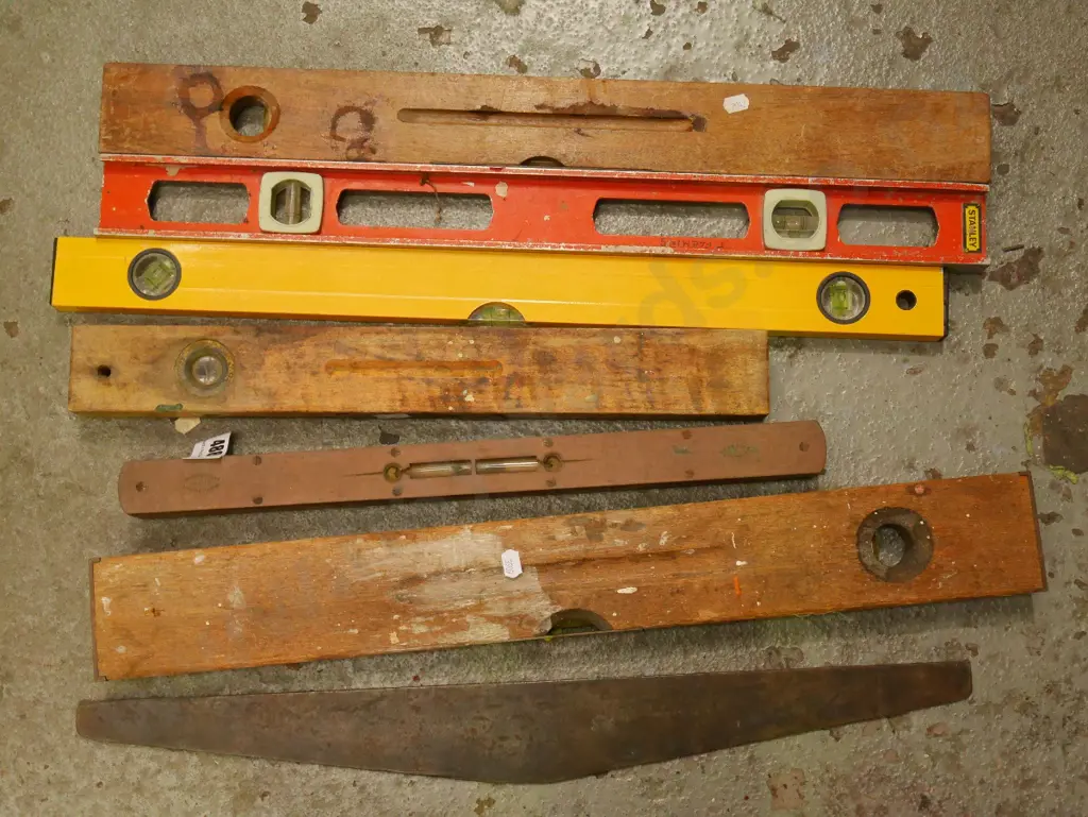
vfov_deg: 31.5
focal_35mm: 46
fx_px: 1446
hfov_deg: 41.2
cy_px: 408
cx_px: 544
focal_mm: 23
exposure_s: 1/200
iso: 3200
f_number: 4.9
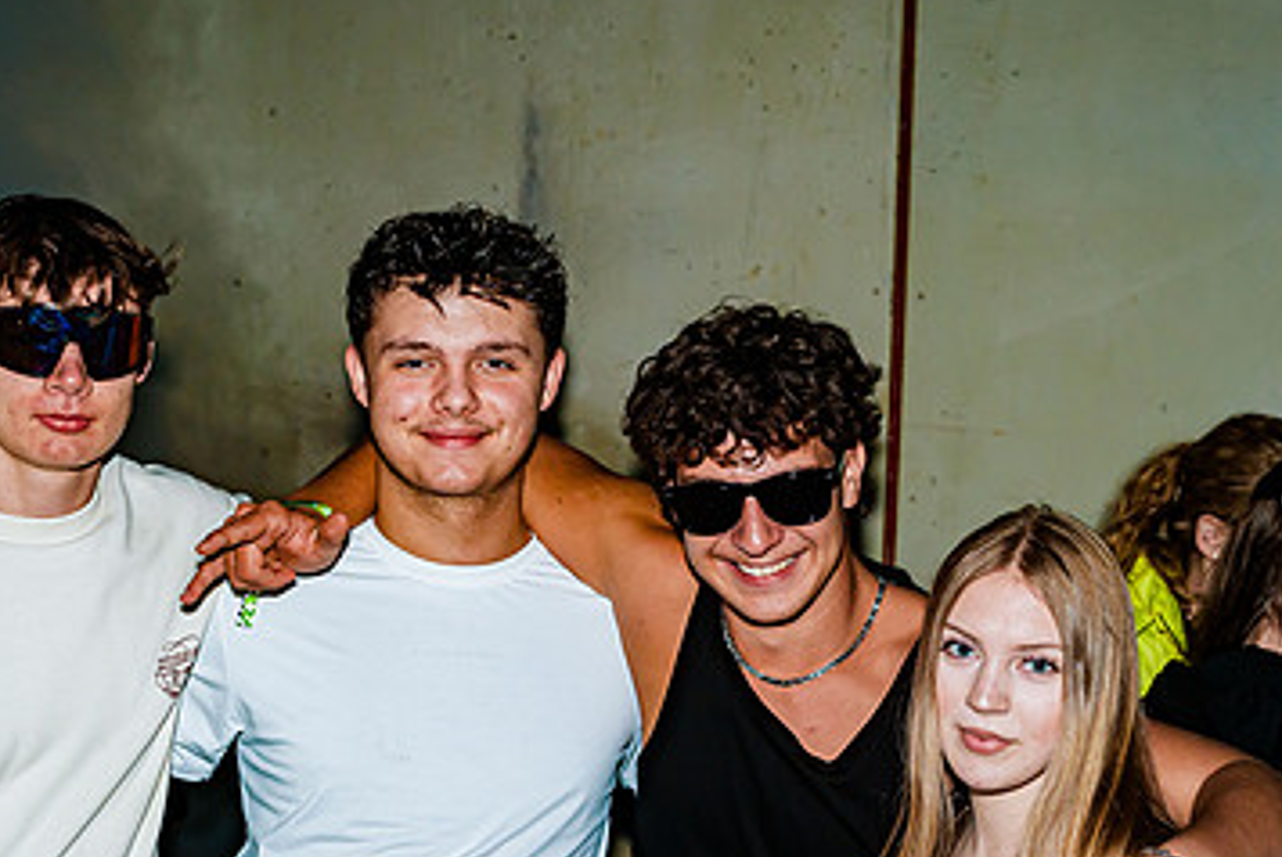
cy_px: 506
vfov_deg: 23.8
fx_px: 2031
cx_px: 483
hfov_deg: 34.8
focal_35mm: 57
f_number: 4
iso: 1250
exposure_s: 1/60
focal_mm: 35
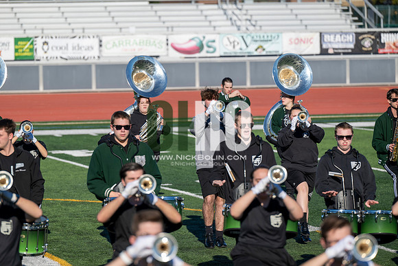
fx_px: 2212
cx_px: 199
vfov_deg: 6.9
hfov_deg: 10.3
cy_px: 133
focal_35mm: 200
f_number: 4
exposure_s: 1/2000
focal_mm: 200
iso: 160
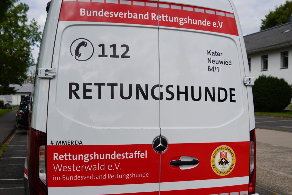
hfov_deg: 46.4
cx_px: 140
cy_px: 115
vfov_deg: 31.8
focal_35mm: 42
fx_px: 341
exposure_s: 1/640
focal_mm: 34
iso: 100
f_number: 5
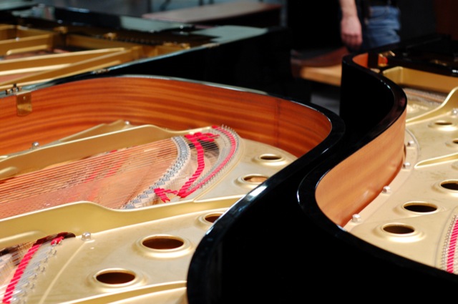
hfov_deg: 27.0
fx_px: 953
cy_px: 152
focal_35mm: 75
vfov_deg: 18.1
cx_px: 229
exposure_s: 1/50
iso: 800
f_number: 3.5
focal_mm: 50
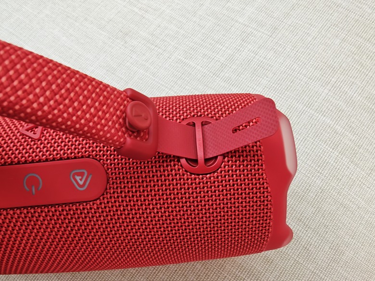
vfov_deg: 58.9
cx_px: 188
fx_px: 249
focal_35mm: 23
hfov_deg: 73.9
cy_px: 140
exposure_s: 1/24.9
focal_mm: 2.13
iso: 1600
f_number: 2.2
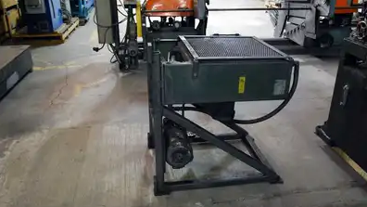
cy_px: 107
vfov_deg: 33.7
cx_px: 183
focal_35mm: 35
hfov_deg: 56.6
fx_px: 341
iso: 1600
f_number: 3.8
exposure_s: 1/20
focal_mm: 22
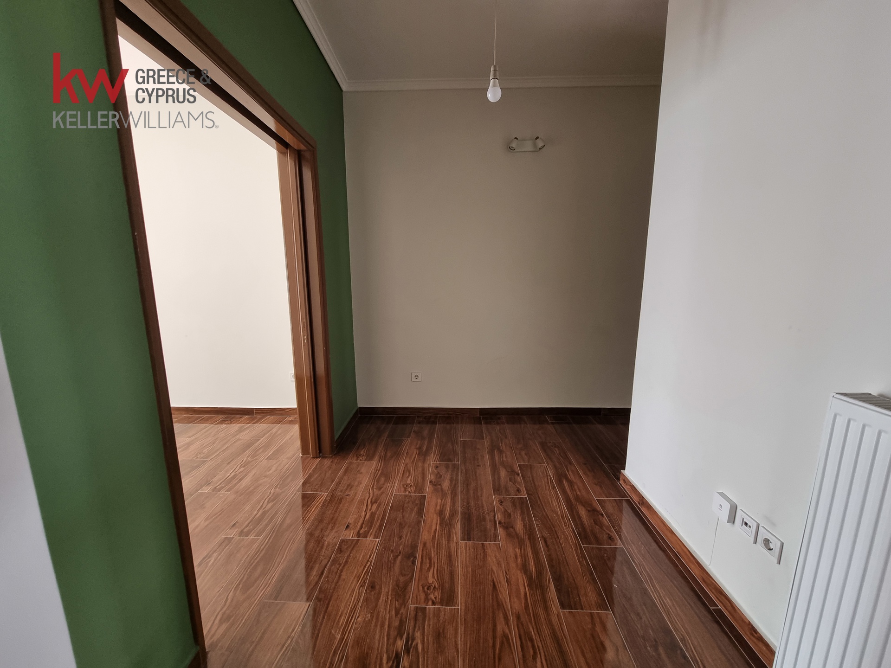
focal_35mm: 13
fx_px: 335
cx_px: 446
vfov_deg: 89.9
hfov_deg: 106.2
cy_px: 334
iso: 200
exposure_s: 1/50
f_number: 2.2
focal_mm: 2.2
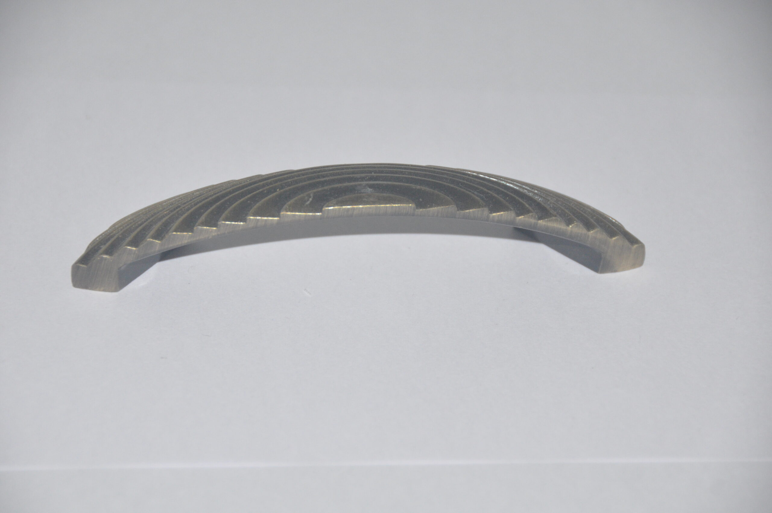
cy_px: 256
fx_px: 4337
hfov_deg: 10.2
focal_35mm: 202
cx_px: 386
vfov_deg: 6.8
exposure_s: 1/60
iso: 1250
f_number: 5.6
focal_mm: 135
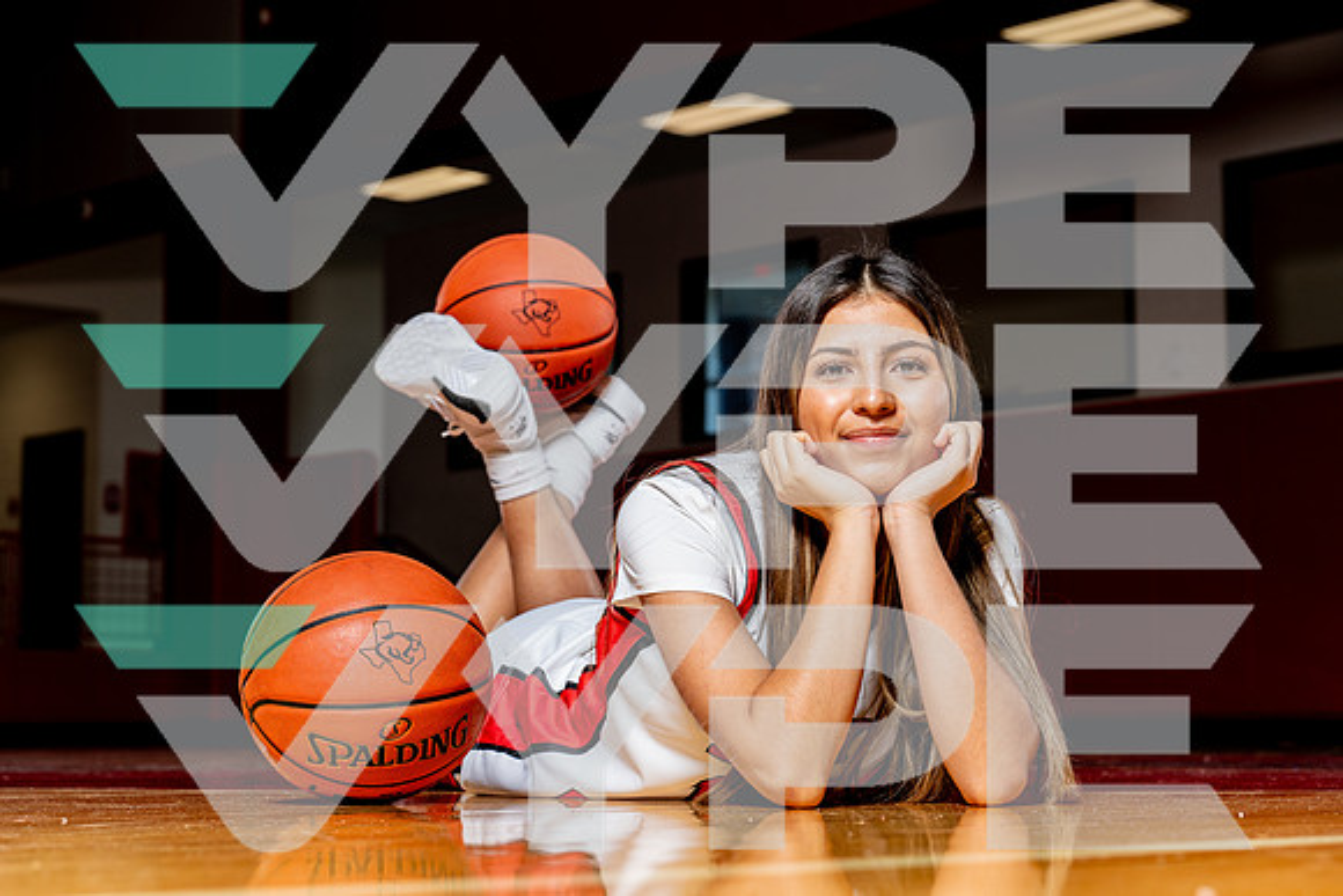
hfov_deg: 28.8
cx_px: 672
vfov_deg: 19.5
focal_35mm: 70
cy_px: 448
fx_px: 2612
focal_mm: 70
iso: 400
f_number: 5.6
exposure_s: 1/250
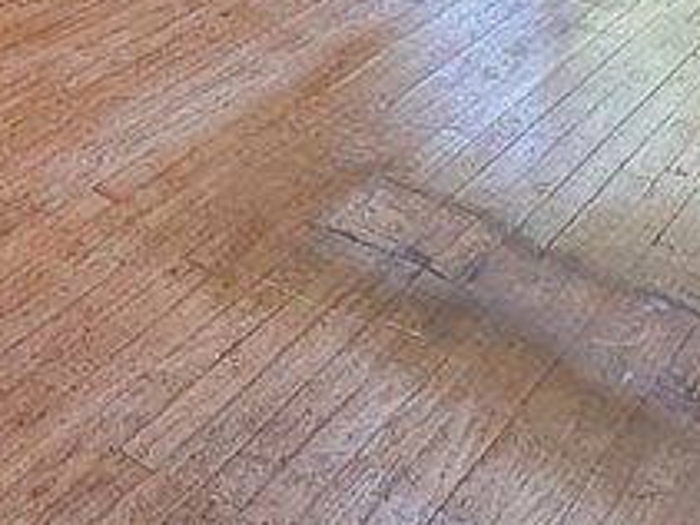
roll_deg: +0.1
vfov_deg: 17.0
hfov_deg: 27.6
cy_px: -469
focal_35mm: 68
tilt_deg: -6.4
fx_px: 1374
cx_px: 80
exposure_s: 1/99
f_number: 2.2
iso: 320
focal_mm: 2.22
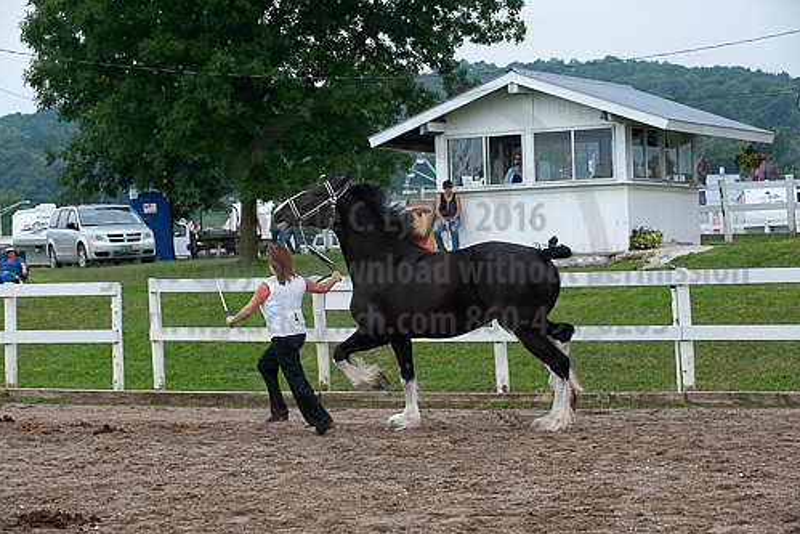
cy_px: 267
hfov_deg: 19.3
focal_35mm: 106
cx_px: 399
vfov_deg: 12.9
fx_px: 2356
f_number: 5.6
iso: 1100
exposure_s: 1/1250
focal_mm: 105
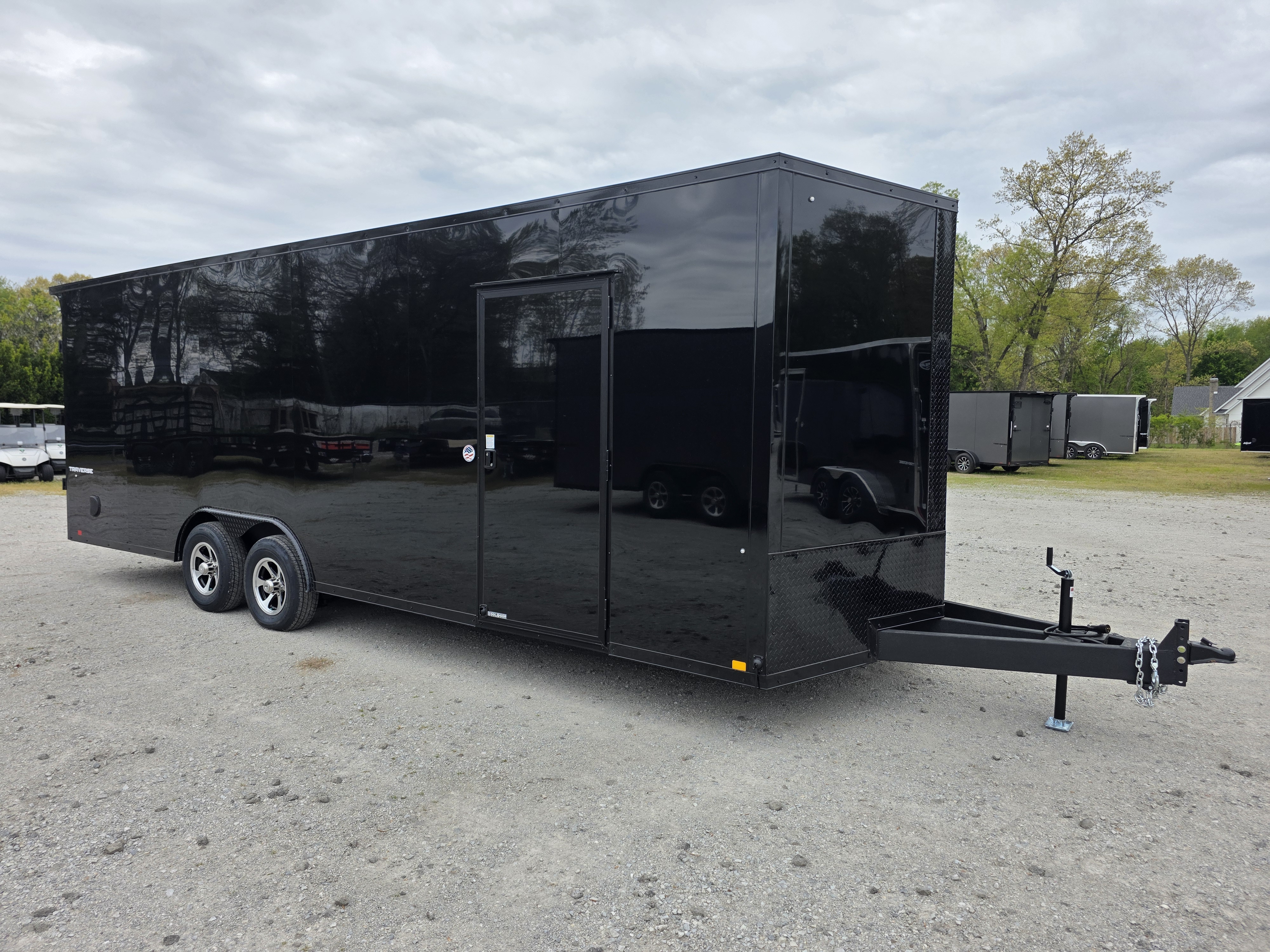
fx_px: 844
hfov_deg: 73.9
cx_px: 635
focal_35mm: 23
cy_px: 476
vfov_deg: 58.9
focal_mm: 6.3
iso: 80
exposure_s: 1/4539
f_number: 1.7
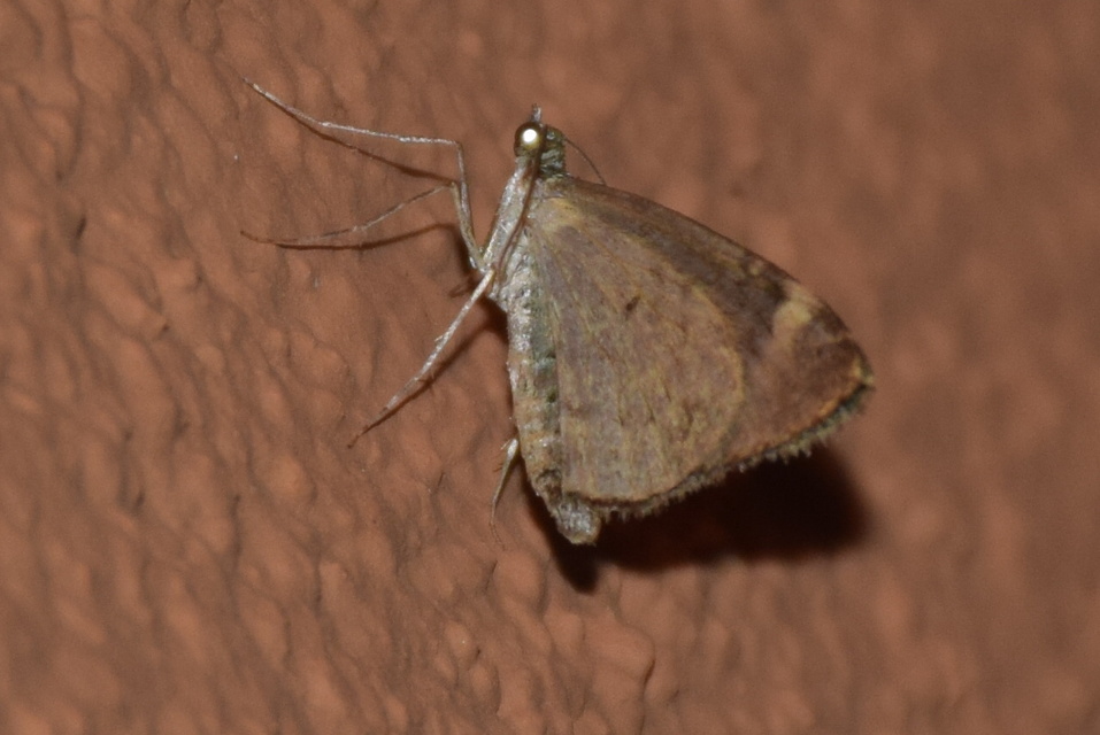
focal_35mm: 210
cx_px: 550
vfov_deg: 6.6
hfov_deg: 9.8
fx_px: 6422
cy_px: 368
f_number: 5.6
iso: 320
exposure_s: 1/60
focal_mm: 140
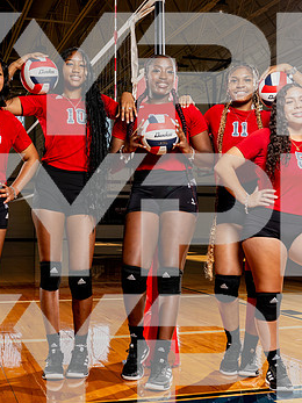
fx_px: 594
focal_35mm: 51
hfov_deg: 28.5
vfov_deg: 37.5
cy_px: 215
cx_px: 118
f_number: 5.6
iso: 100
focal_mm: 31
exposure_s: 1/250
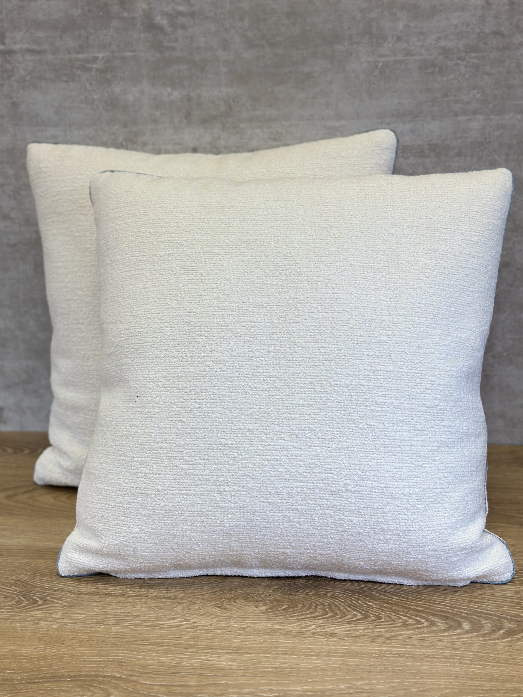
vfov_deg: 39.7
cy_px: 348
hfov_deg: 30.3
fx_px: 967
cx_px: 262
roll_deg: +2.1
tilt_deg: -17.0
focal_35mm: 48
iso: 80
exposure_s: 1/377
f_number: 1.78
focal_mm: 6.86
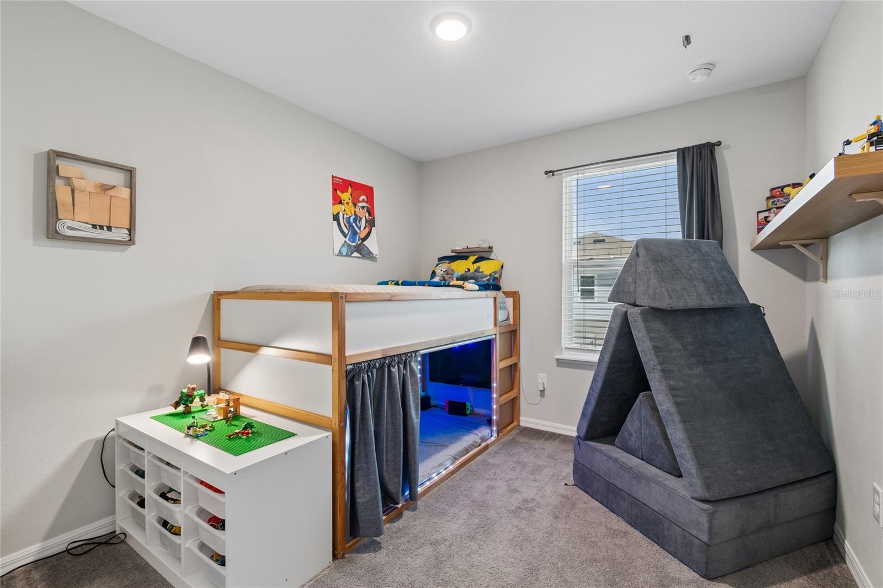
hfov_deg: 100.4
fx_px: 368
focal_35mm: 15
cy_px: 294
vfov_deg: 77.3
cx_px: 442
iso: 100
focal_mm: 10
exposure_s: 1/4
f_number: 7.1
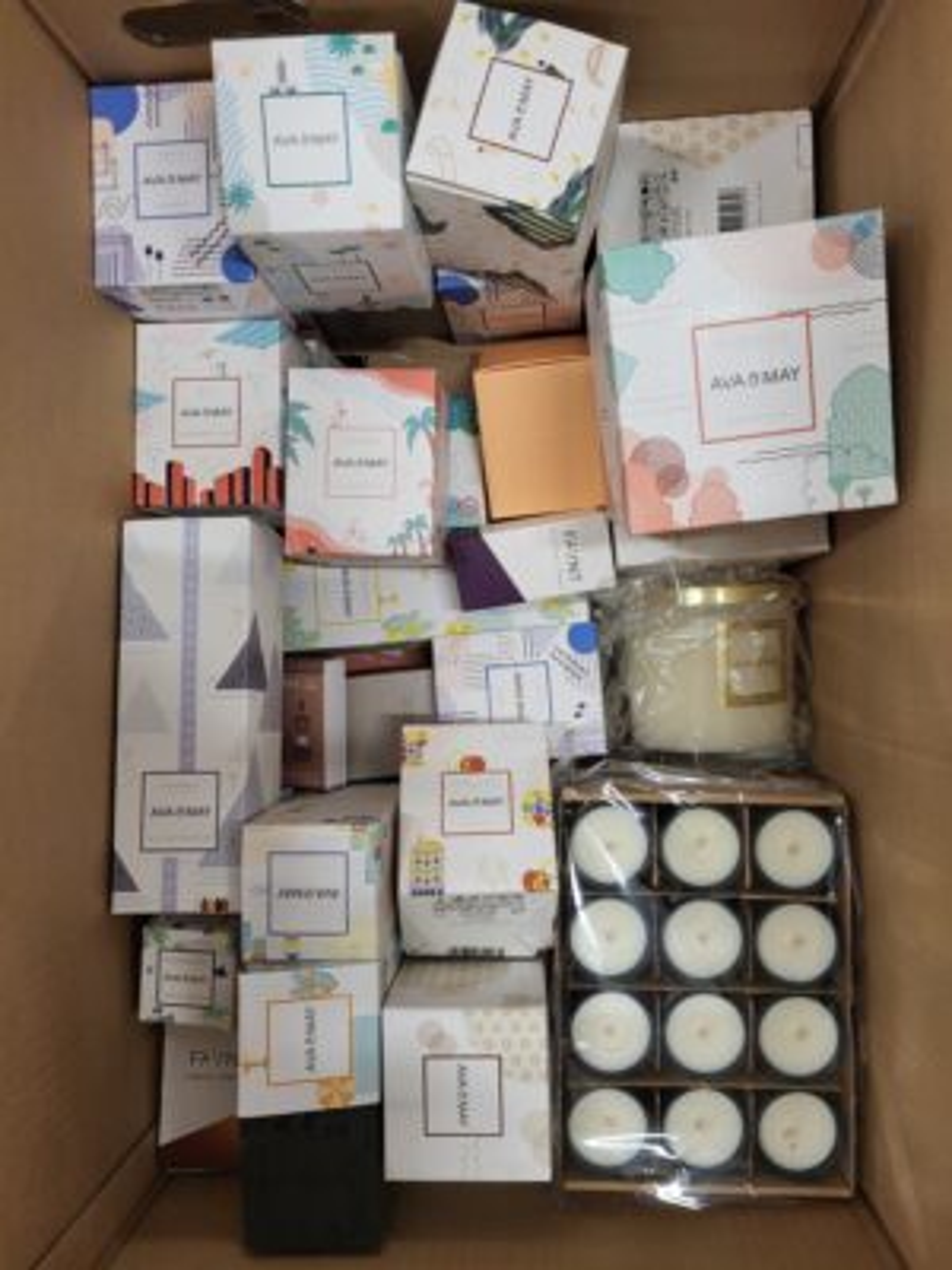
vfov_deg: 67.3
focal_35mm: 26
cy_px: 635
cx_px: 476
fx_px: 953
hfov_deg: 53.1
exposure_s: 1/50
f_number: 1.8
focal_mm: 5.4
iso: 200
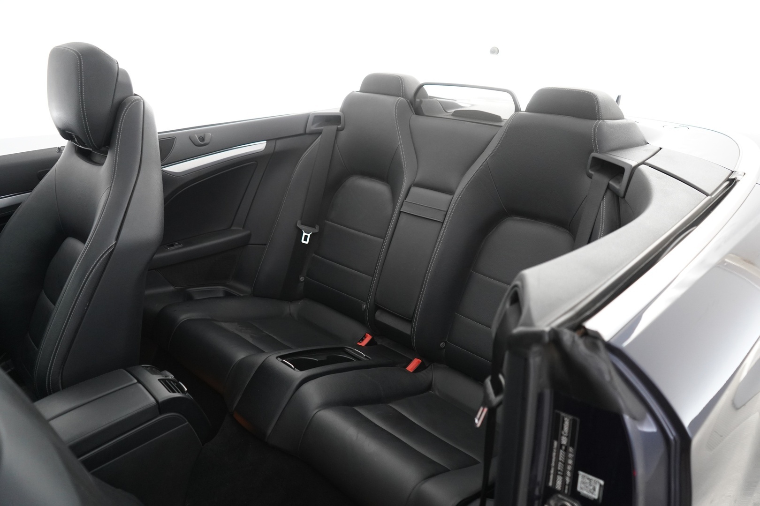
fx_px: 591
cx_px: 380
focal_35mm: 28
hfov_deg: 65.5
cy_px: 253
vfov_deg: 46.4
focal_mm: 28
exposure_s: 1/40
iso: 2500
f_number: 3.5
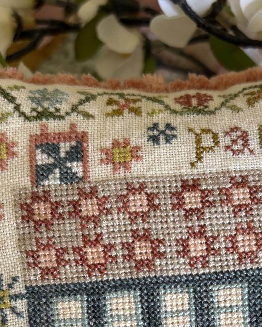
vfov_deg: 24.1
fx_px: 707
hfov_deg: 20.9
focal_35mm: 73
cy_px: 375
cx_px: 183
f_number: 1.6
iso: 125
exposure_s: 1/76
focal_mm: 5.96
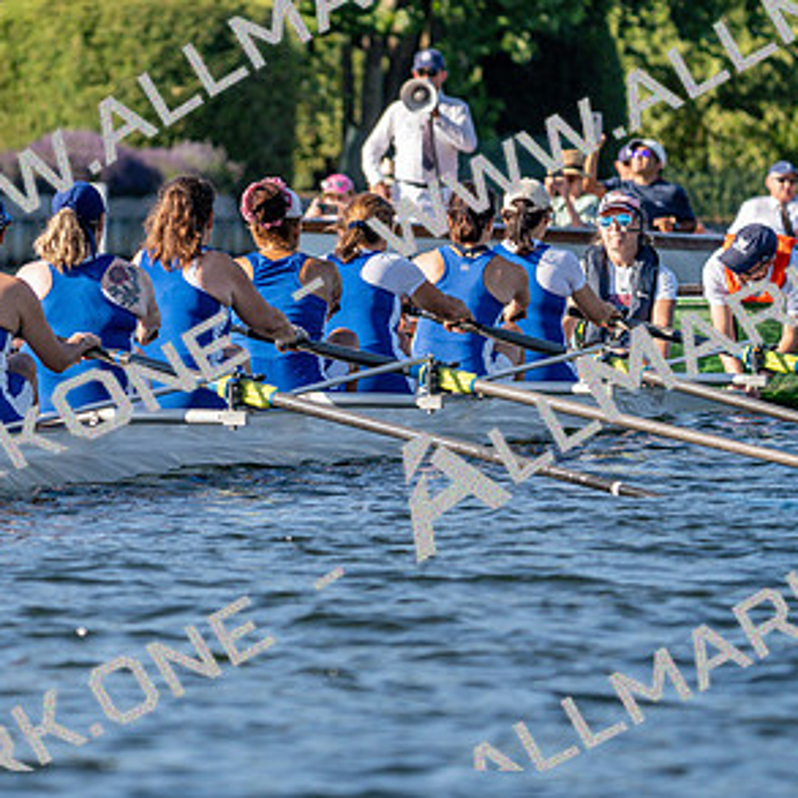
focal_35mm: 412
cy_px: 304
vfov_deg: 4.3
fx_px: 10746
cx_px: 169
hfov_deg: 4.3
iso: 320
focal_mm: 245
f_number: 5.6
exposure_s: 1/1600
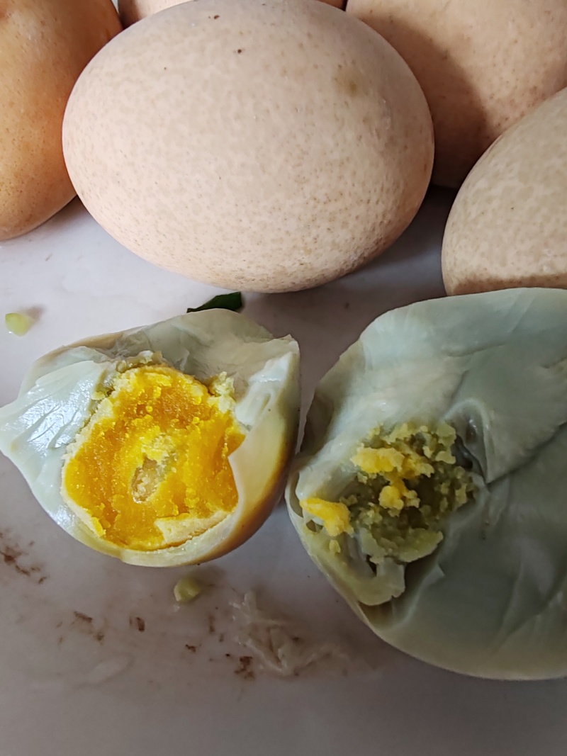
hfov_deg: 51.3
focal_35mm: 27
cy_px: 378
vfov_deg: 65.3
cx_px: 284
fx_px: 590
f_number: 2.2
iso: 200
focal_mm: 1.96
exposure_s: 1/33
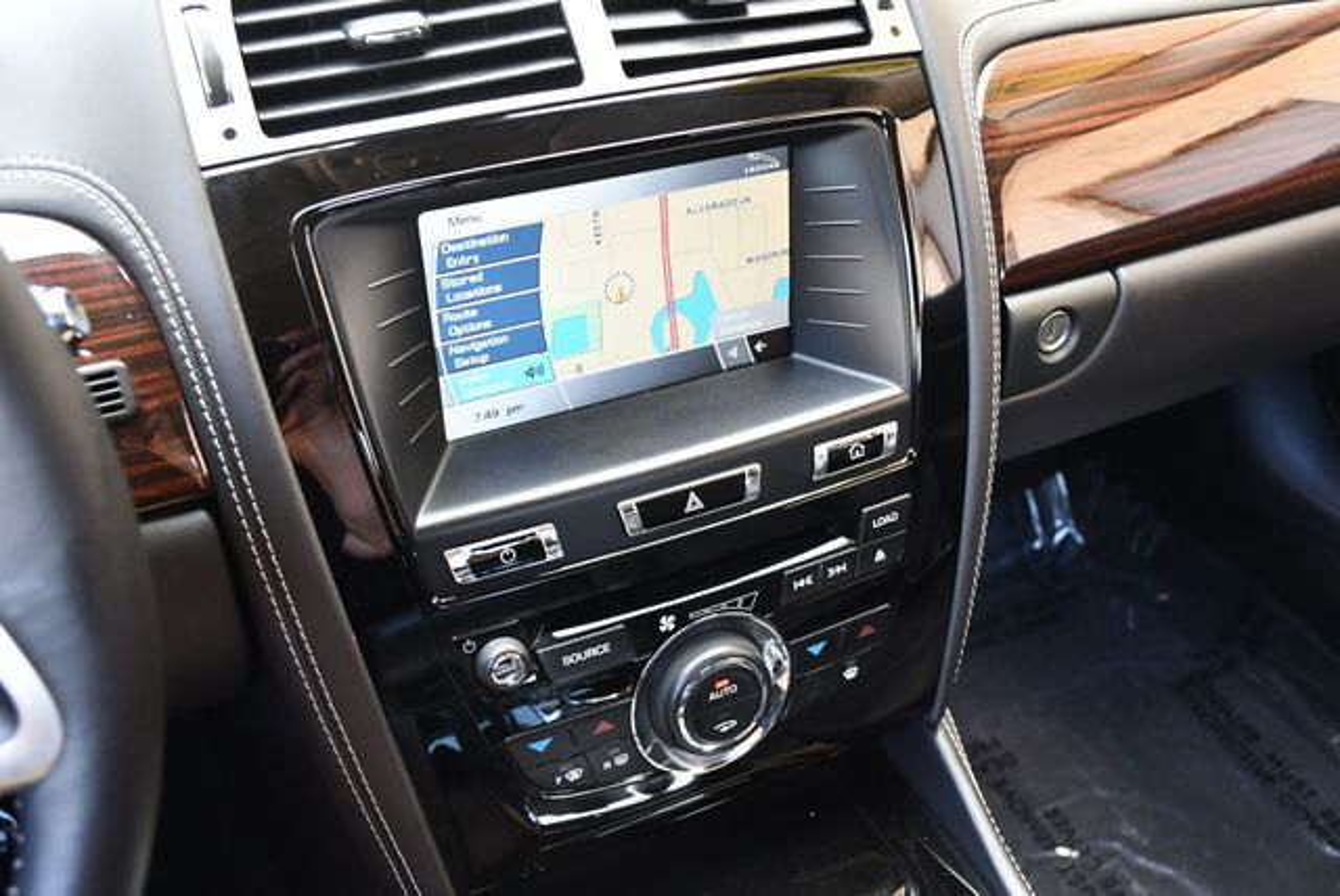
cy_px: 448
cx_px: 670
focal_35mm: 36
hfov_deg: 53.1
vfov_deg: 36.9
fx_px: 1341
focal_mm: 18
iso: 1000
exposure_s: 1/125
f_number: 3.5
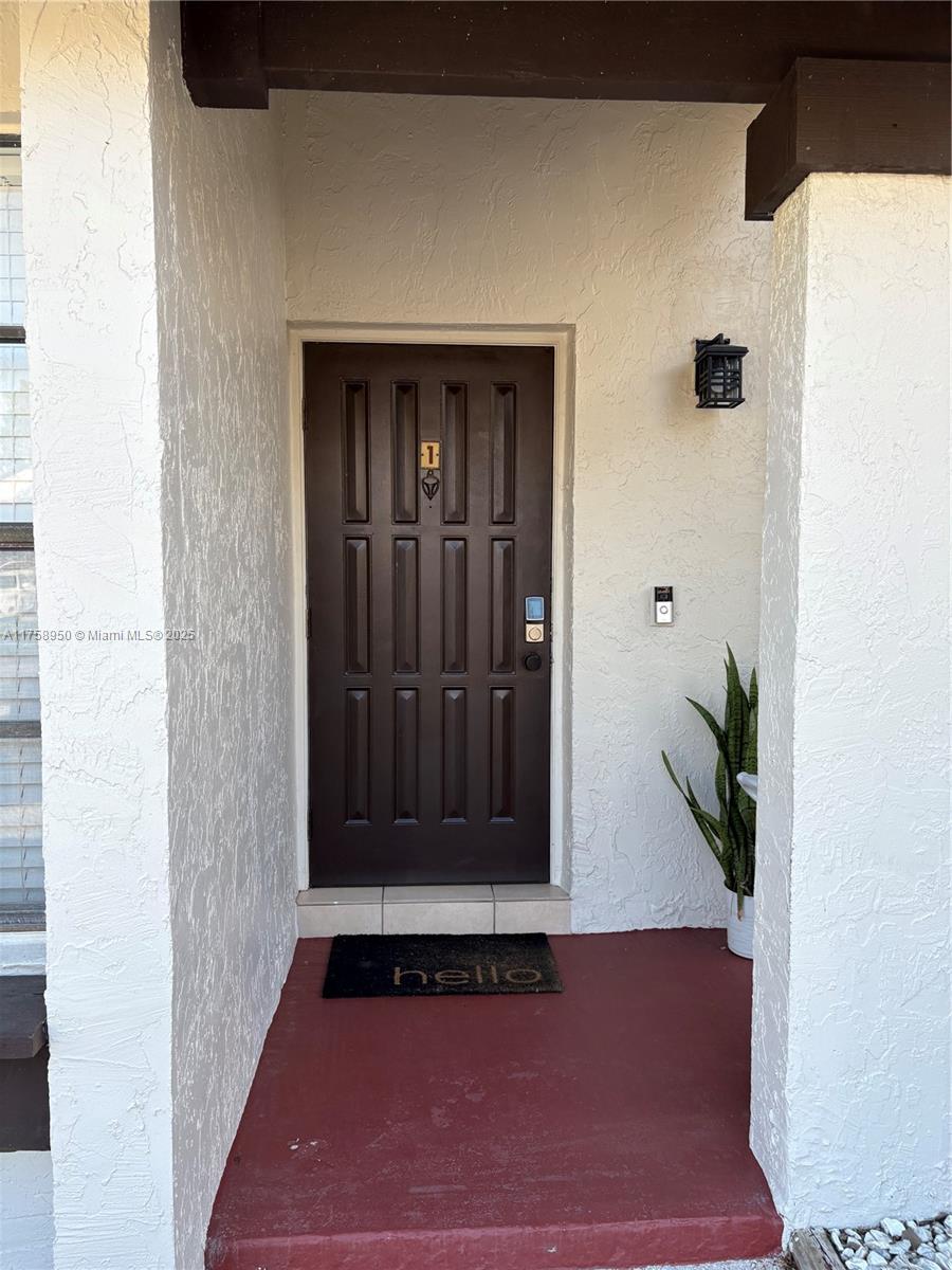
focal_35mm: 26
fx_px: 953
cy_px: 635
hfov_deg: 53.1
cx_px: 476
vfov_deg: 67.3
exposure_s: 1/329
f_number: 1.6
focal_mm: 5.96
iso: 50
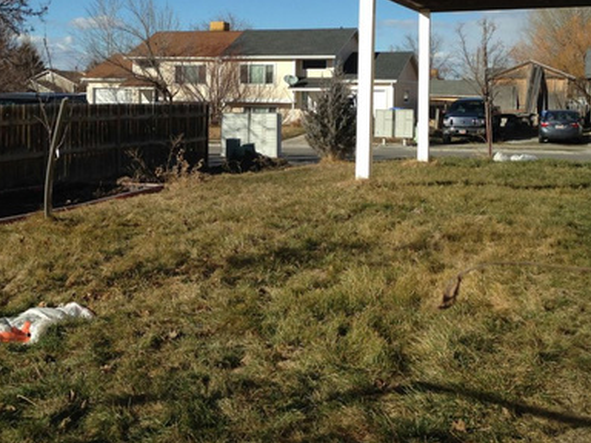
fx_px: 939
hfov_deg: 34.8
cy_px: 117
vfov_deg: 26.3
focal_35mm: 55
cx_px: 243
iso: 50
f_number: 2.4
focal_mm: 4.12
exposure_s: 1/1938
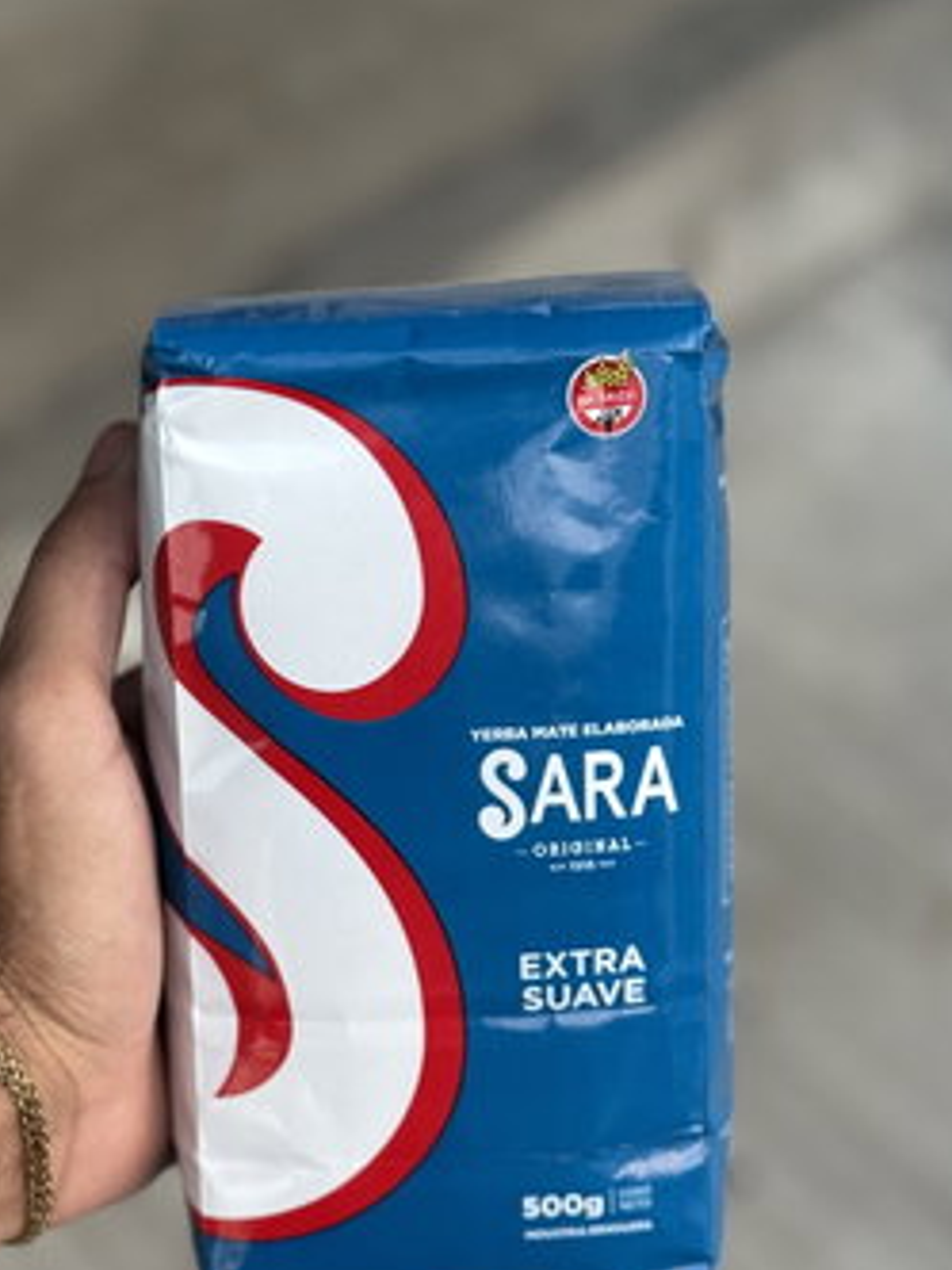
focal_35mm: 77
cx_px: 398
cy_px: 817
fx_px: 2824
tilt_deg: -45.1
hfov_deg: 19.1
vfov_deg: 25.2
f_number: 1.78
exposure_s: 1/50
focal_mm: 6.76
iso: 64
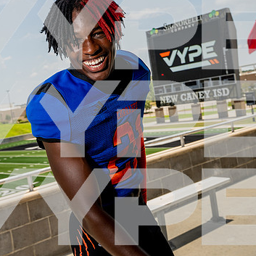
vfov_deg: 32.2
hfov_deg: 32.1
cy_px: 119
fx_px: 443
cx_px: 103
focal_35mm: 53
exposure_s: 1/250
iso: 100
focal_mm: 38
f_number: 7.1
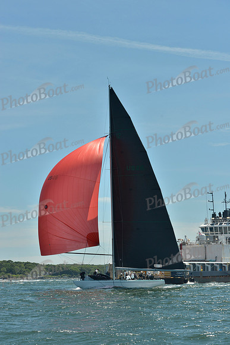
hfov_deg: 15.2
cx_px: 115
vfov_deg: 22.6
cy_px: 172
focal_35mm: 90
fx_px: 862
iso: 280
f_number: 8
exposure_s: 1/1250
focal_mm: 90
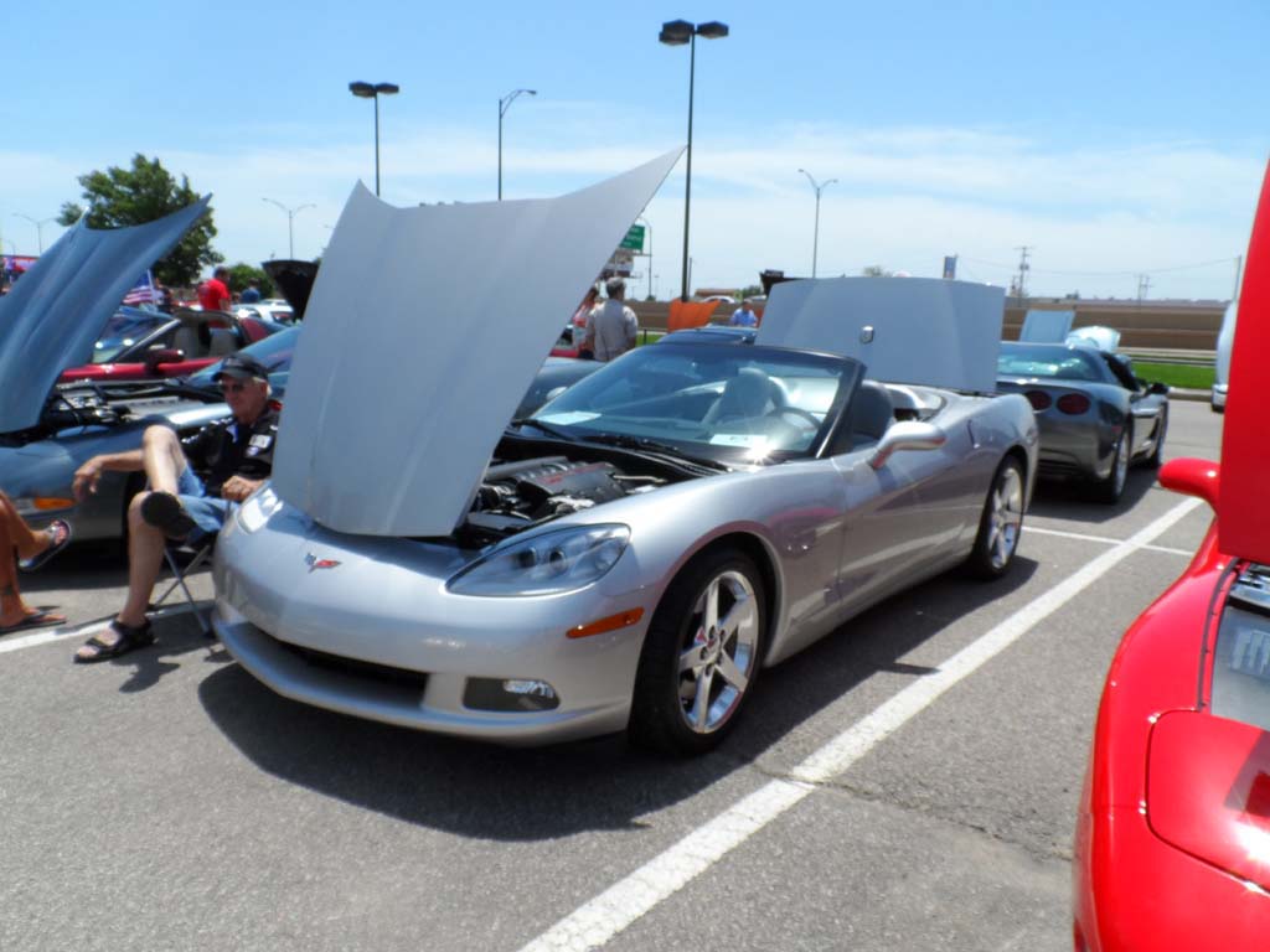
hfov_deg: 71.6
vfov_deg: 56.8
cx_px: 635
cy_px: 476
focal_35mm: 24
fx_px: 881
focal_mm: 4
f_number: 4.5
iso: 80
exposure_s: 1/500
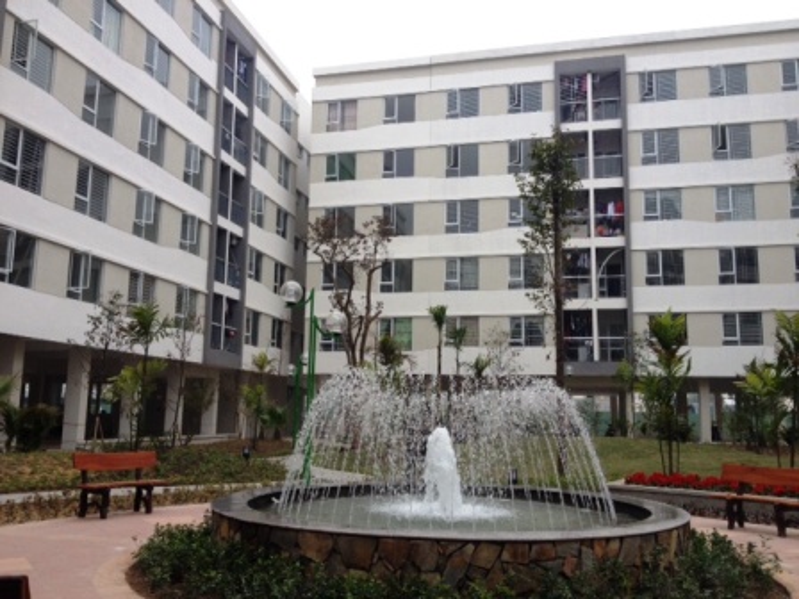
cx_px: 400
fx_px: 808
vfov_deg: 40.7
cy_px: 300
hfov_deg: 52.6
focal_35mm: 35
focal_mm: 4.28
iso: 50
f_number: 2.4
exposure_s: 1/194
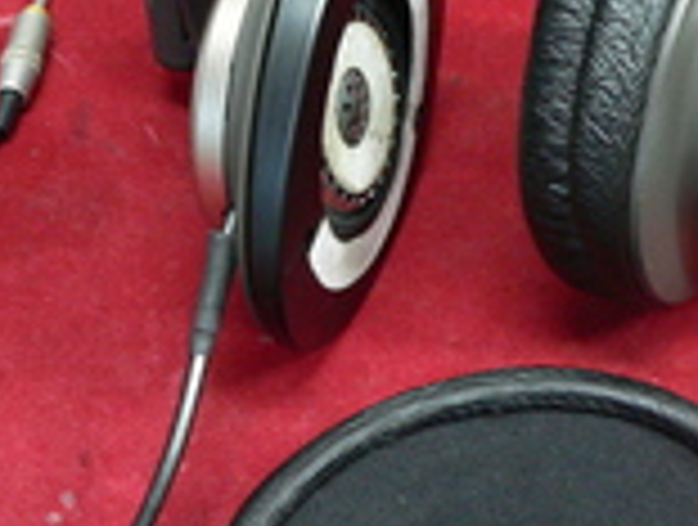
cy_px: 344
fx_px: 1779
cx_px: 333
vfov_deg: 16.8
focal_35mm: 88
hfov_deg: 22.2
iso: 200
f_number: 2.8
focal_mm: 6
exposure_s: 1/8
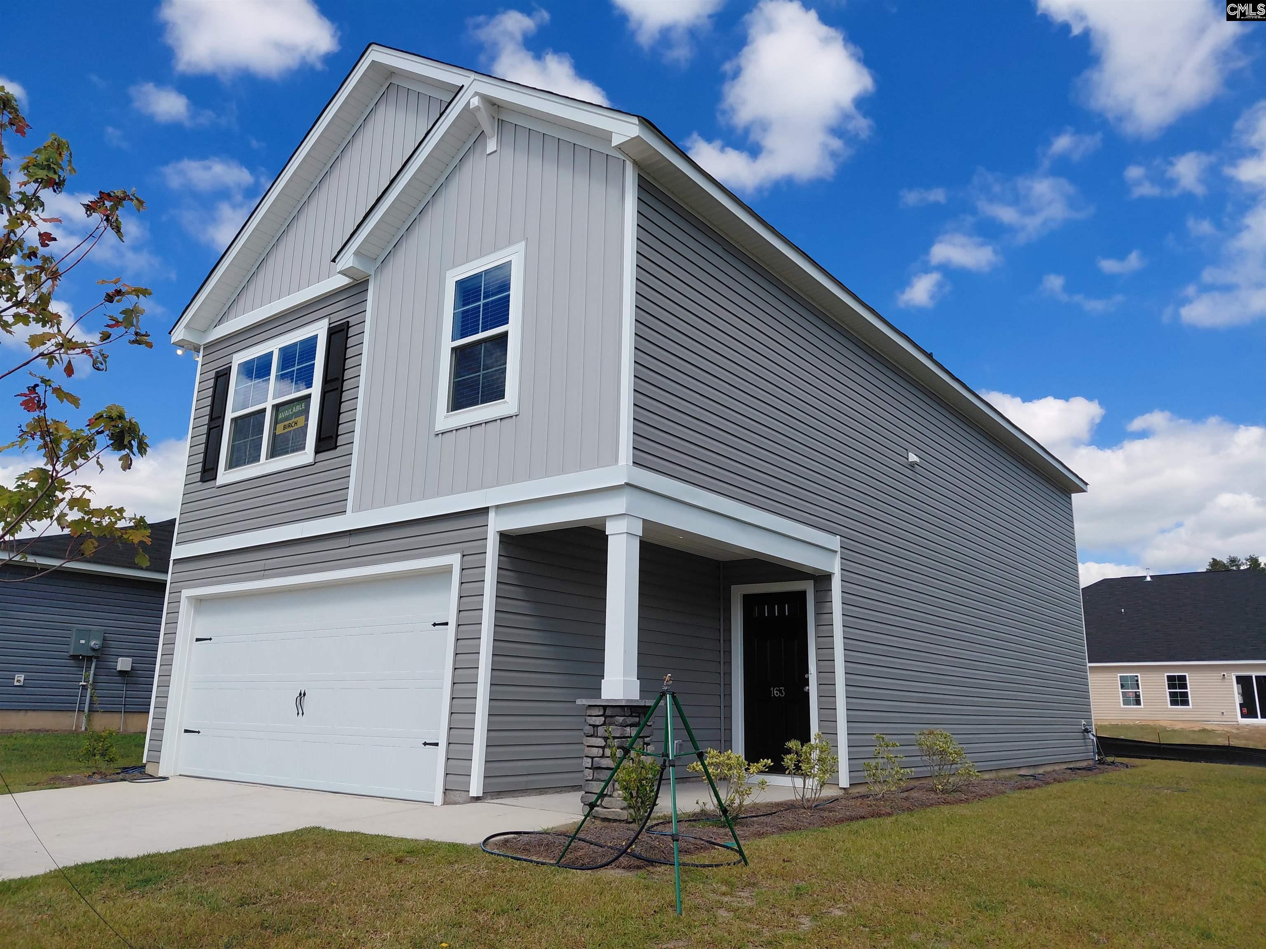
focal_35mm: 25
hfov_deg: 69.4
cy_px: 474
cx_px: 633
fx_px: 914
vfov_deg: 54.9
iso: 50
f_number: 1.8
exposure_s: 1/3060
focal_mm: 4.69
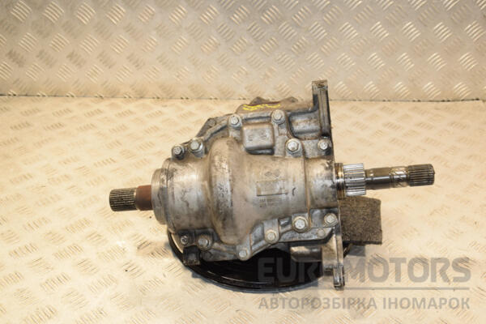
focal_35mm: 48
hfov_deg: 41.1
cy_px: 162
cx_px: 243
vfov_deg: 28.1
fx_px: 648
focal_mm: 32
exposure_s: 1/200
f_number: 6.3
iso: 800
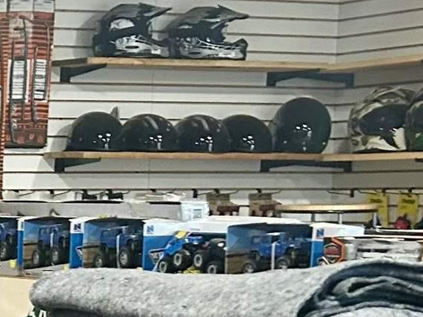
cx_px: -338
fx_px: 1698
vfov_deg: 10.5
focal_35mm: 139
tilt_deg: -7.6
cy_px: 385
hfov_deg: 12.9
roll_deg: +0.0
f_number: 1.5
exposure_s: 1/60
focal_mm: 5.7
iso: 200
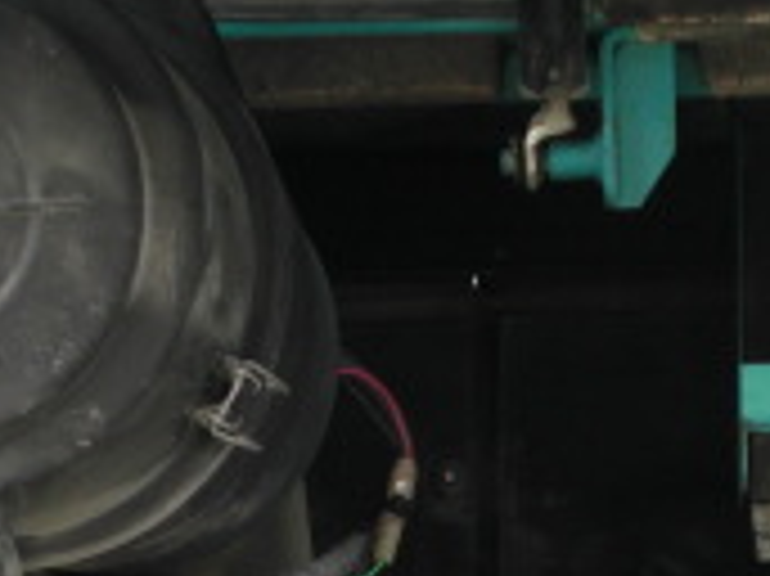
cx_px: 459
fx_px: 3156
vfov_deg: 10.1
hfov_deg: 13.9
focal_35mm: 142
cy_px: 878
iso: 64
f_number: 3.1
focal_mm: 6.3
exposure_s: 1/125
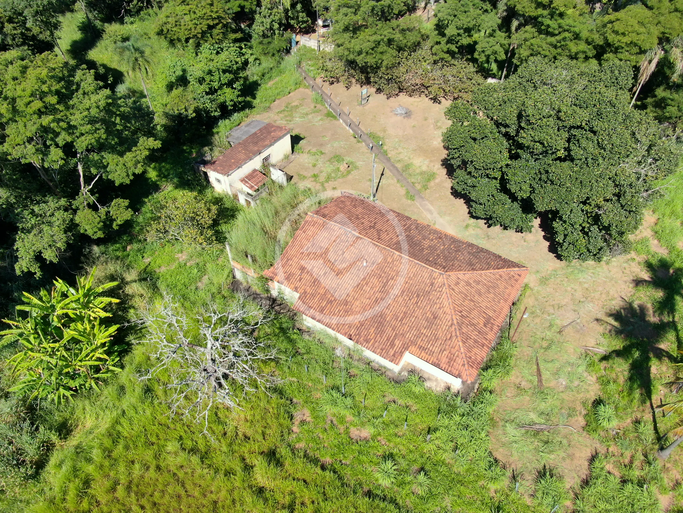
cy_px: 256
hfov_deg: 71.6
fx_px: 474
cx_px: 342
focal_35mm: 24
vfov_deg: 56.8
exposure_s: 1/800
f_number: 2.8
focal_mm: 4.39
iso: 100
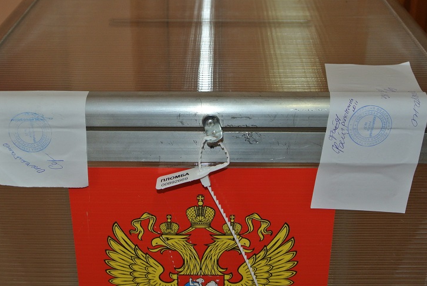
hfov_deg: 34.4
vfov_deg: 23.4
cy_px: 152
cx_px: 199
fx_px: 689
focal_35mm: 58
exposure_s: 1/60
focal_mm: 20.3
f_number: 5
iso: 450
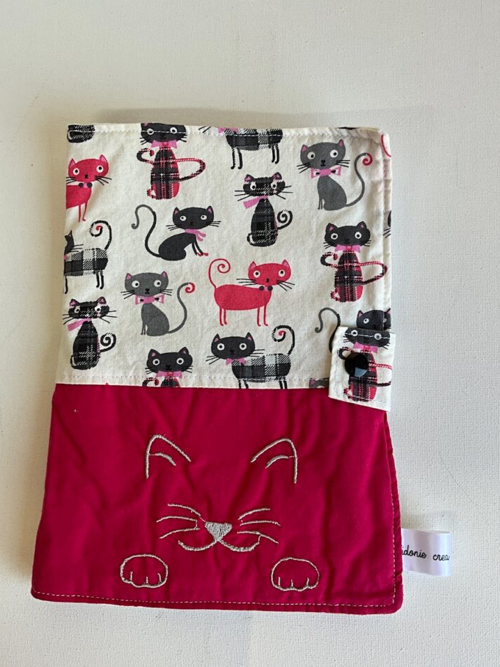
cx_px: 258
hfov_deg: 45.4
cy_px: 342
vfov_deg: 58.4
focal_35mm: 31
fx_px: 597
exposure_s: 1/100
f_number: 1.8
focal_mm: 3
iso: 20
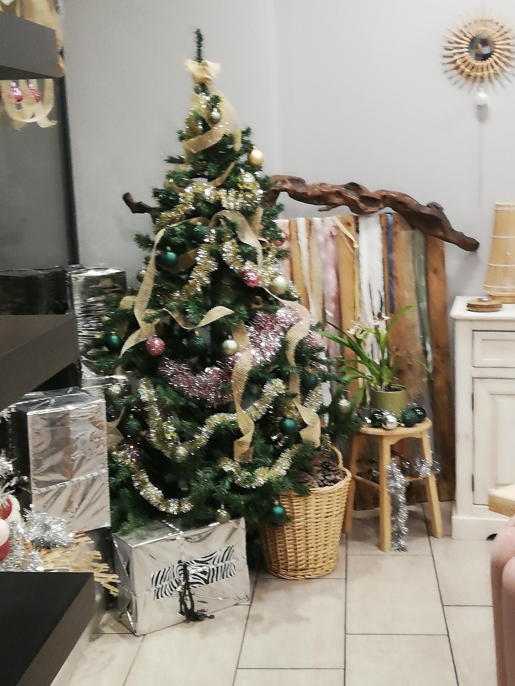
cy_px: 343
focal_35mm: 53
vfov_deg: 36.2
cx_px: 258
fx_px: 1051
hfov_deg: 27.5
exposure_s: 1/33.3
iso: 250
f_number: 2.2
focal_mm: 3.81
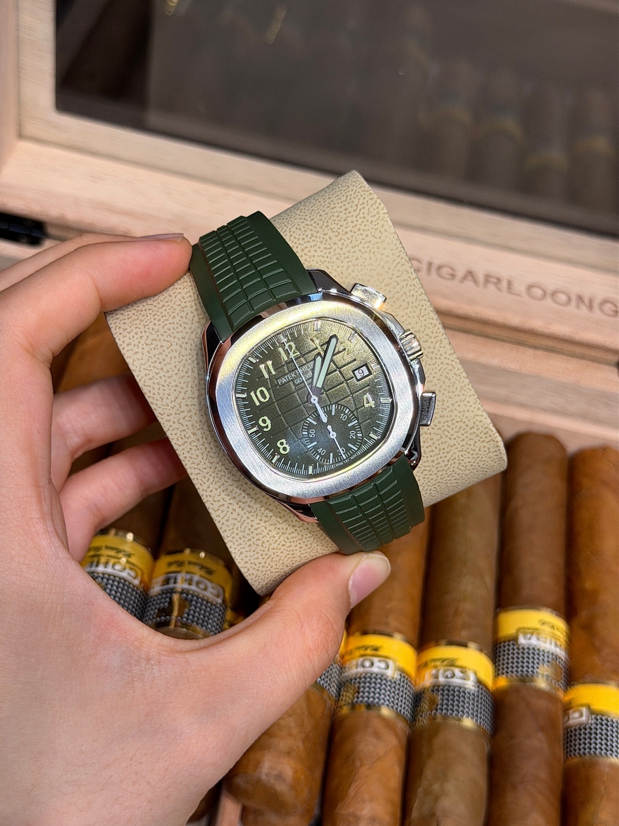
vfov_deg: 39.7
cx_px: 310
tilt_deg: -50.2
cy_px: 413
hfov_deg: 30.3
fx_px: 1144
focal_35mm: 48
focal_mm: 6.76
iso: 100
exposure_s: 1/100
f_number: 1.78
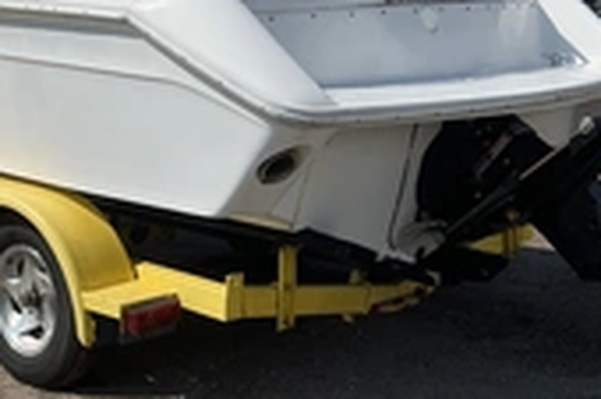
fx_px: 1184
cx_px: 159
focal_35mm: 71
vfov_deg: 19.1
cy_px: 177
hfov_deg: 28.1
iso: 25
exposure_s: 1/3322
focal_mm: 3
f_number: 1.8
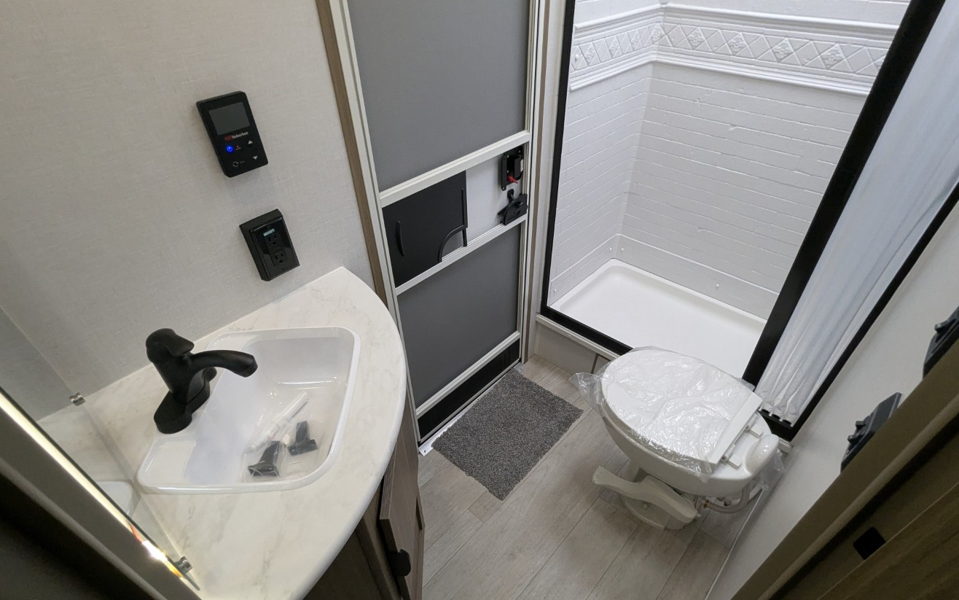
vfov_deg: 64.7
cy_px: 340
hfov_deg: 91.1
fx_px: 471
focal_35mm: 18
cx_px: 481
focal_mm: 2.35
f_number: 2.2
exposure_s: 1/159
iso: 429
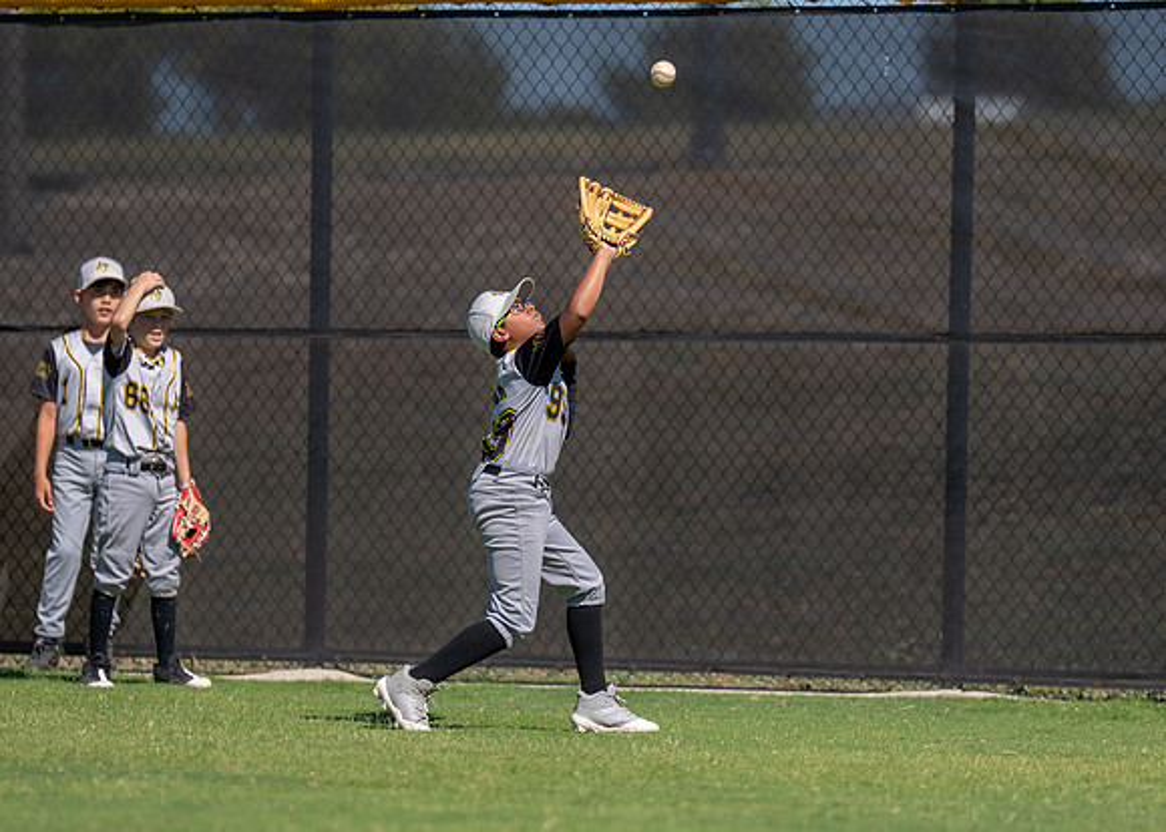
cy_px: 471
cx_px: 583
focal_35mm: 315
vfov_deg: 4.6
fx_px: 10424
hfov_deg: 6.4
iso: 100
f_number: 2.8
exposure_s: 1/2500
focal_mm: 200
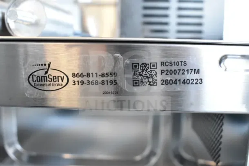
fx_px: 249
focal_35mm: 36
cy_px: 83
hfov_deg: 53.1
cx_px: 124
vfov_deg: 36.9
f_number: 5.6
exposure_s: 1/125
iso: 6400
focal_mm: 24
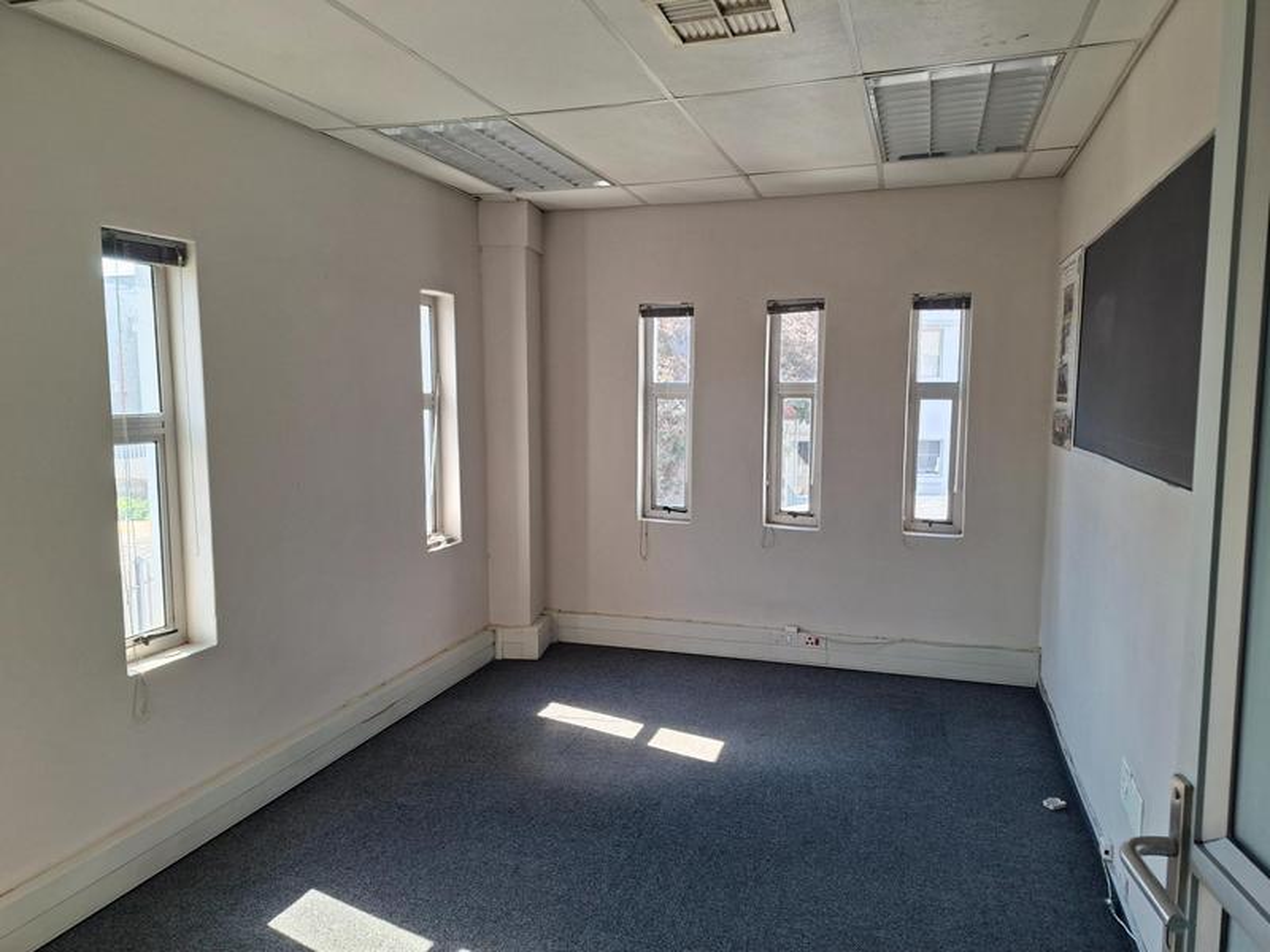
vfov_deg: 58.9
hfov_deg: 73.9
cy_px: 476
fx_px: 844
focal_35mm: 23
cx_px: 635
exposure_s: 1/120
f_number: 1.8
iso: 64
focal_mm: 5.54
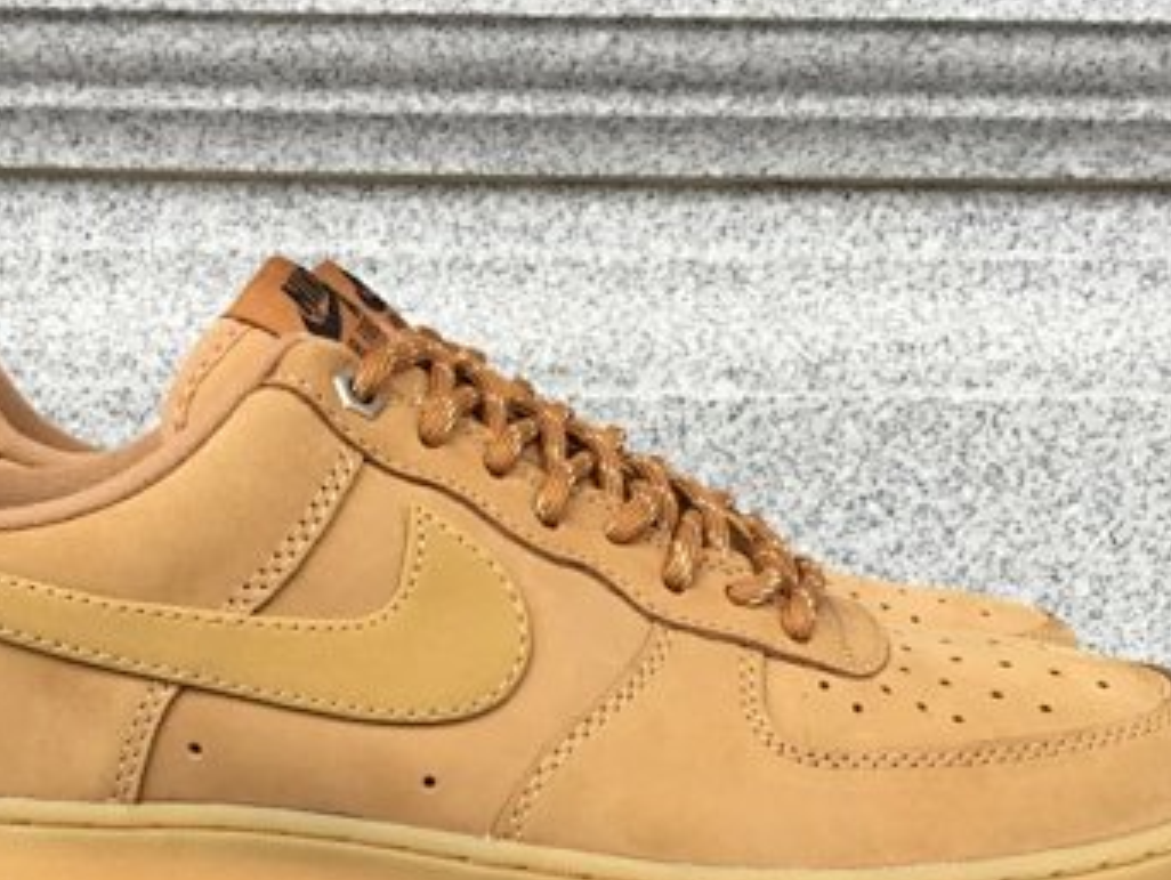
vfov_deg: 24.5
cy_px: 794
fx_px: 1963
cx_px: 473
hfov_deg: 33.1
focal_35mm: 58
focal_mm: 3.3
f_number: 2.4
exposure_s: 1/137
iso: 25
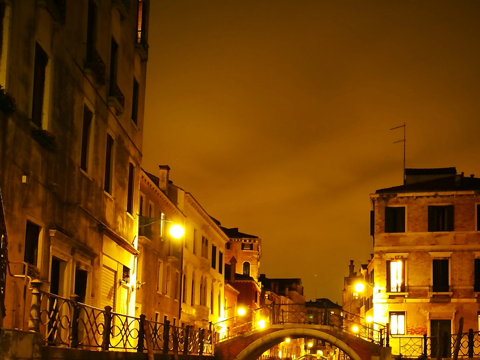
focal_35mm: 47
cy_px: 305
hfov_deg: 39.7
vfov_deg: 29.9
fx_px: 652
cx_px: 339
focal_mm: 4.5
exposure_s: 30
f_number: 2.2
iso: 50
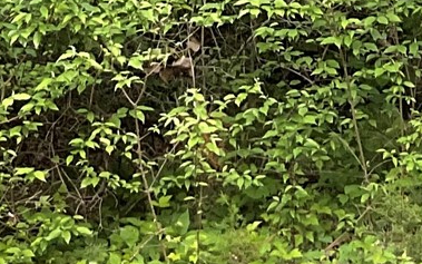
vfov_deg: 7.0
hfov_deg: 12.5
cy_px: -551
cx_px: 362
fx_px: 1909
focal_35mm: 166
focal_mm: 3
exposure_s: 1/120
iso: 40
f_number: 1.8
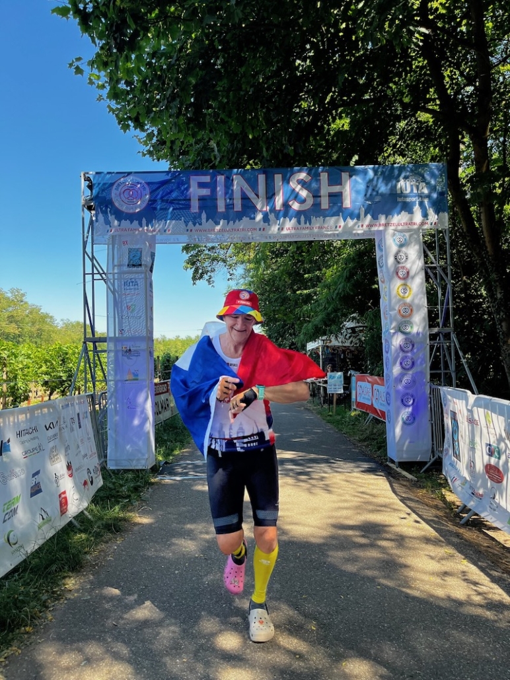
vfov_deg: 67.3
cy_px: 340
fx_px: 511
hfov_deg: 53.0
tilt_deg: +2.3
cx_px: 255
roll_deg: +1.4
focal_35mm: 26
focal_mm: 5.1
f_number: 1.6
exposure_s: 1/595
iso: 50
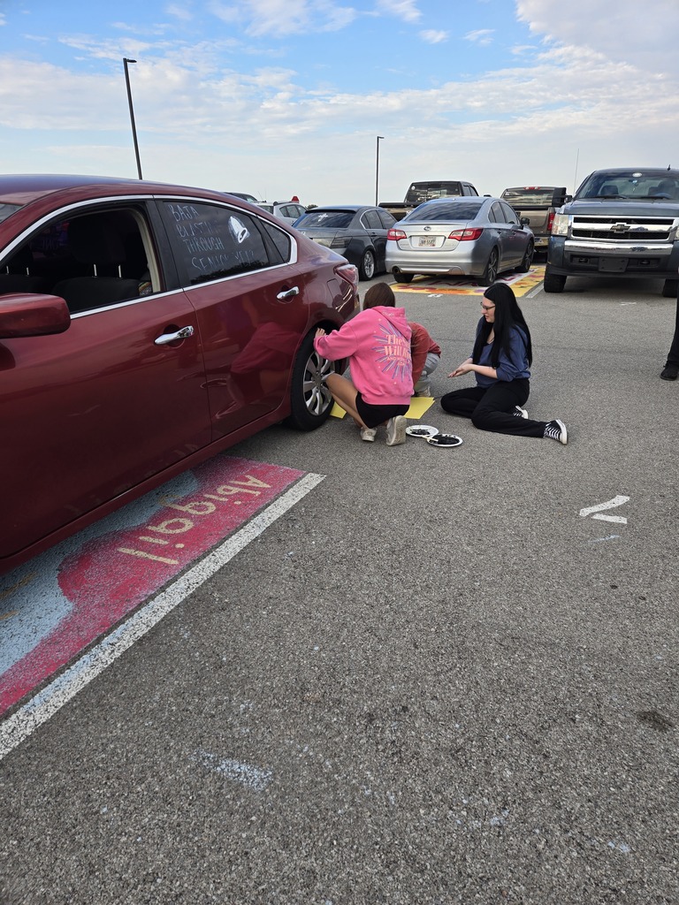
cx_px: 340
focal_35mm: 23
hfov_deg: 58.9
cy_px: 452
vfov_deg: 73.9
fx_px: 602
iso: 25
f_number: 1.8
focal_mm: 5.4
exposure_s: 1/596
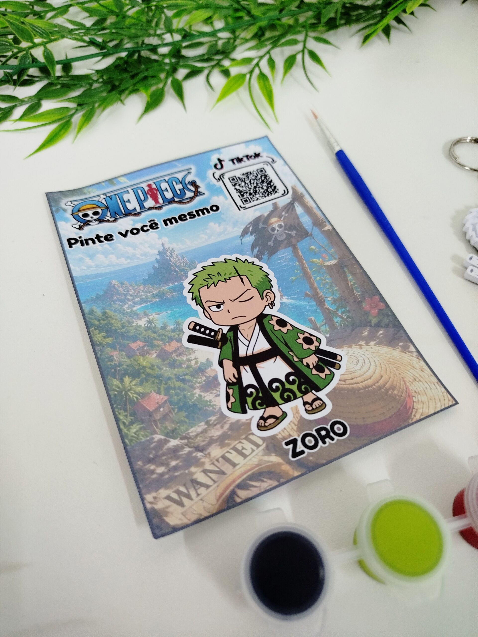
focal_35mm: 24
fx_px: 442
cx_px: 239
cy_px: 318
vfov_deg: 71.6
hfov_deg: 56.8
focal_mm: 5.31
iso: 320
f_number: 1.7
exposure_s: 1/30
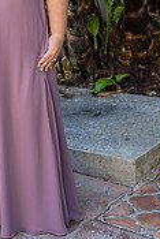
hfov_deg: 15.0
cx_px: 5
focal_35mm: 90
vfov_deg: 21.9
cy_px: 12
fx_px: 599
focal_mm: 35
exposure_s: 1/400
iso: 200
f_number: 2.8
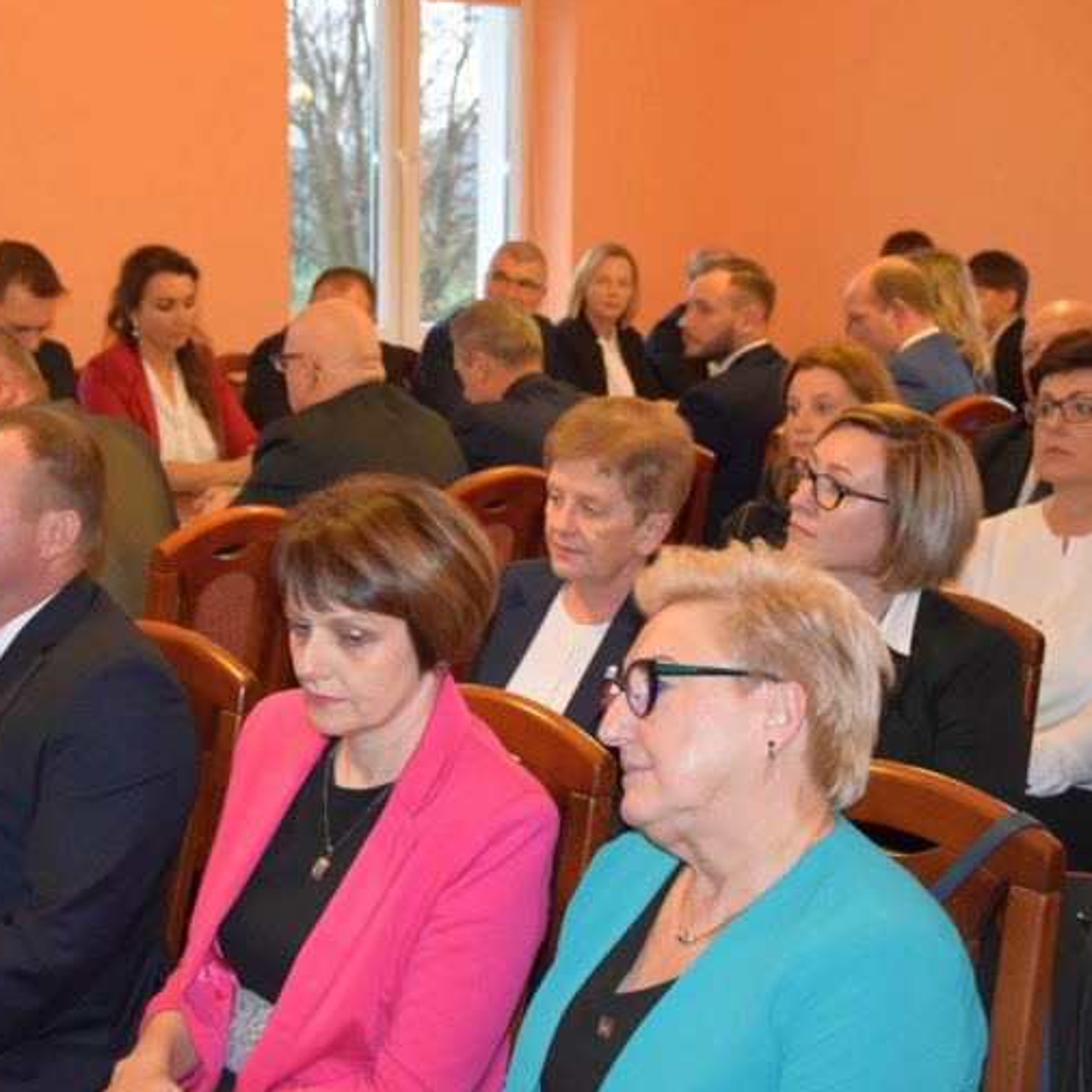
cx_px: 489
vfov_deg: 27.7
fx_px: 2213
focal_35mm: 62
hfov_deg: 27.7
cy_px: 543
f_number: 4.2
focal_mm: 32
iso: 3200
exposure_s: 1/60
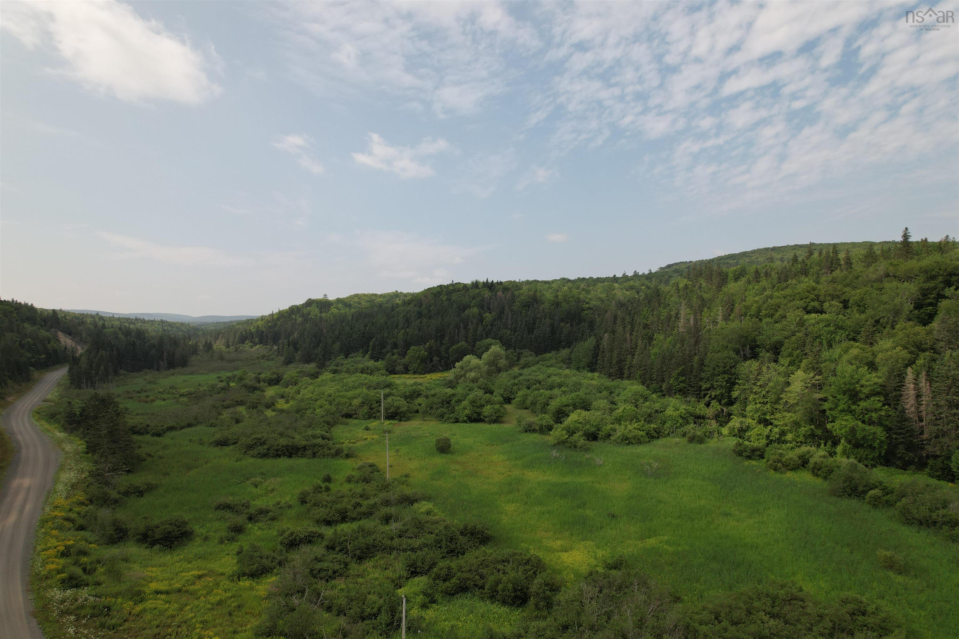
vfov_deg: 57.2
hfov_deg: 78.6
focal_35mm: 22
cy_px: 320
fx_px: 586
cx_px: 480
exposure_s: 1/80
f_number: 2.8
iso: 100
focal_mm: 8.38
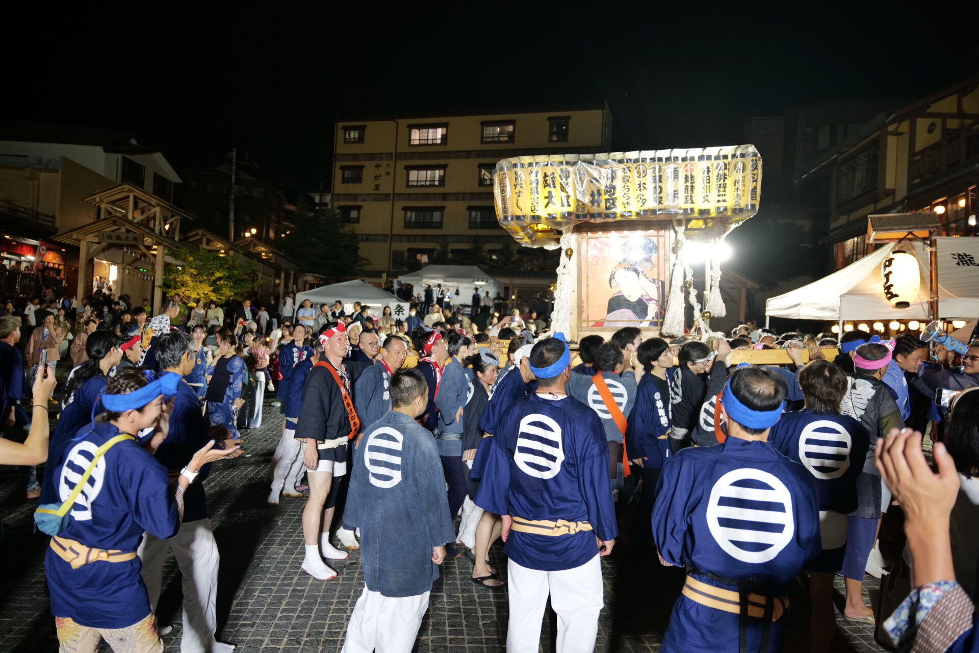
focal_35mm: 25
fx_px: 680
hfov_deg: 71.5
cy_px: 326
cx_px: 490
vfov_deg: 51.3
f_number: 2.8
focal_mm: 25
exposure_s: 1/60
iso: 1000
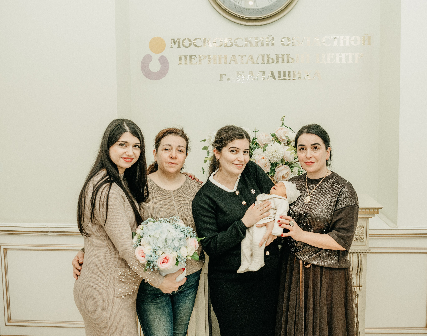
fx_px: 466
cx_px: 228
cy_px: 158
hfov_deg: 49.2
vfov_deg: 39.6
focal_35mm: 37
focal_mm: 28
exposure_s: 1/160
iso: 320
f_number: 4
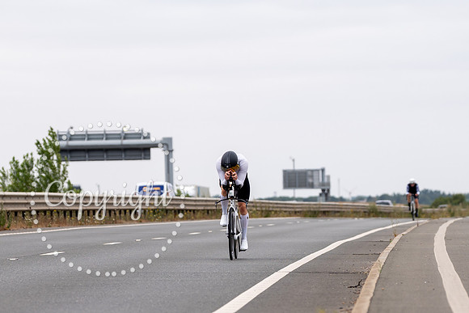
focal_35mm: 266
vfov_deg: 5.2
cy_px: 341
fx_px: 3463
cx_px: 225
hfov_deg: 7.7
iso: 100
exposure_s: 1/800
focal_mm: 115
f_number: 3.2
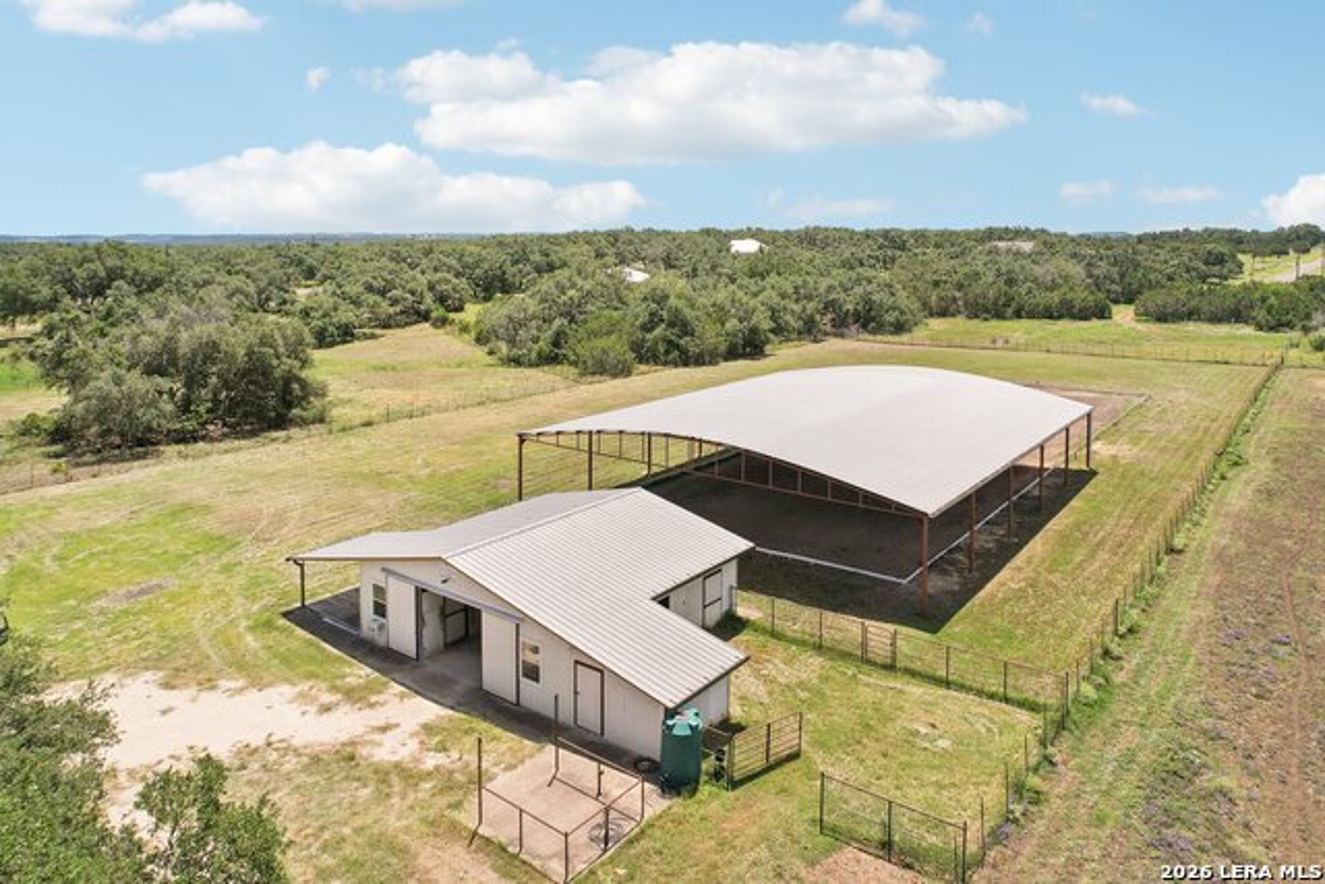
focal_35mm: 22
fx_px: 810
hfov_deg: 78.6
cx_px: 662
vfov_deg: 57.3
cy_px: 442
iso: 110
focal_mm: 8.4
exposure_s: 1/120
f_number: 2.8
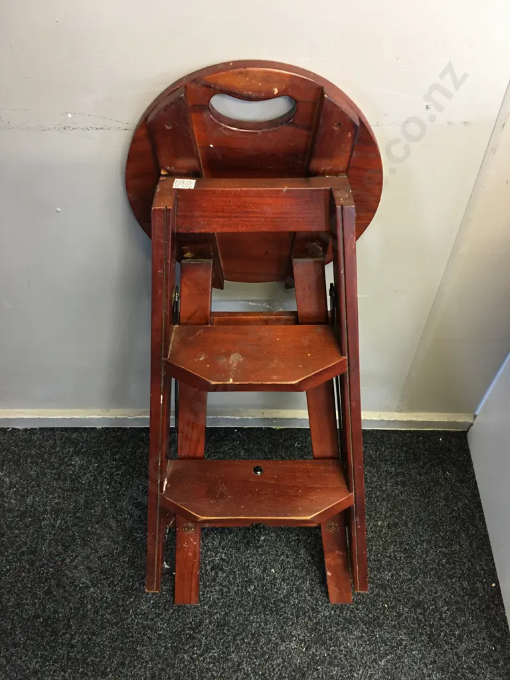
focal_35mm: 29
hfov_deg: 48.2
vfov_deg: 61.7
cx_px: 255
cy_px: 340
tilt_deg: -52.5
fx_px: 570
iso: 100
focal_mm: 4.15
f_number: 2.2
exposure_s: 1/17
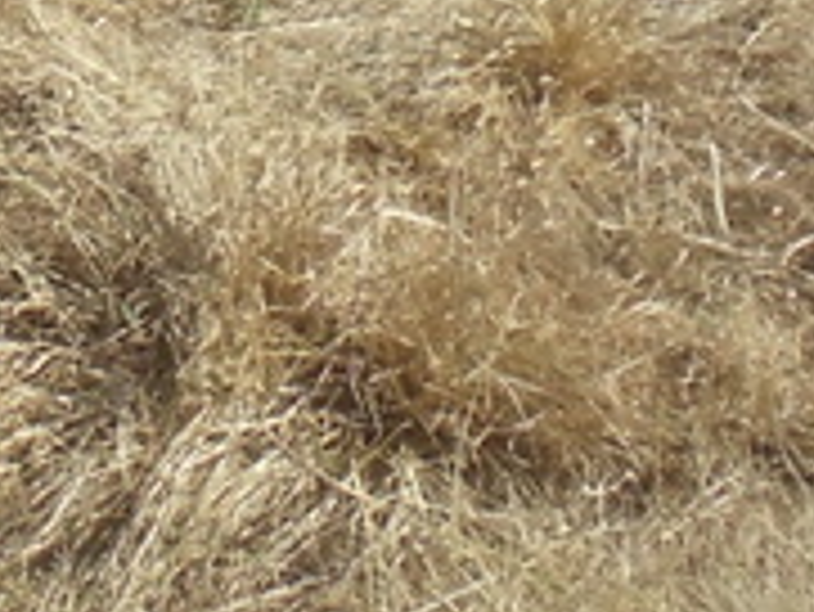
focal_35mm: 249
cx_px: -598
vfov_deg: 5.8
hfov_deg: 7.7
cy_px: -824
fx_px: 5859
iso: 80
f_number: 7.1
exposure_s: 1/125
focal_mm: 6
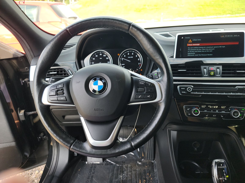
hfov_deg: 71.6
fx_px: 170
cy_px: 92
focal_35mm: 24
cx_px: 122
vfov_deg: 56.8
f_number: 1.8
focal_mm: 6.7
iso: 50
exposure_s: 1/59
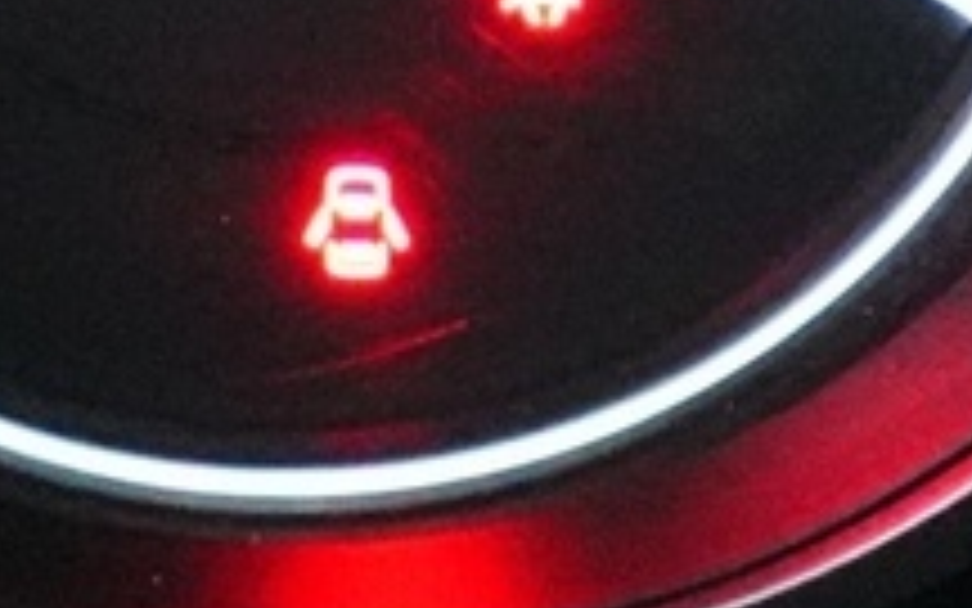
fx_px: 4053
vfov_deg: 8.2
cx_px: 22
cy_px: -594
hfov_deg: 13.5
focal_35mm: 153
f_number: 2
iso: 6400
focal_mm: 7.6
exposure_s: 1/100
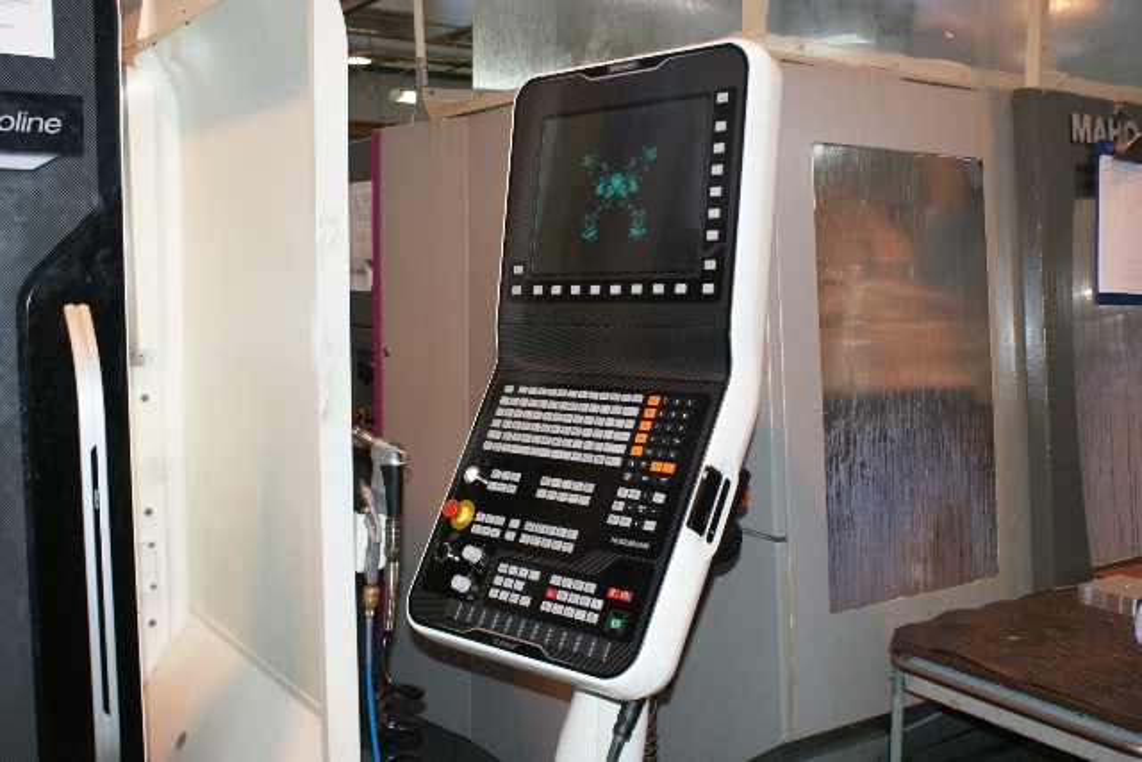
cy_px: 381
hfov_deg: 53.1
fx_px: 1142
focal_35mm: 36
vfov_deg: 36.9
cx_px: 571
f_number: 5.6
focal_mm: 24
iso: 400
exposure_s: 1/60
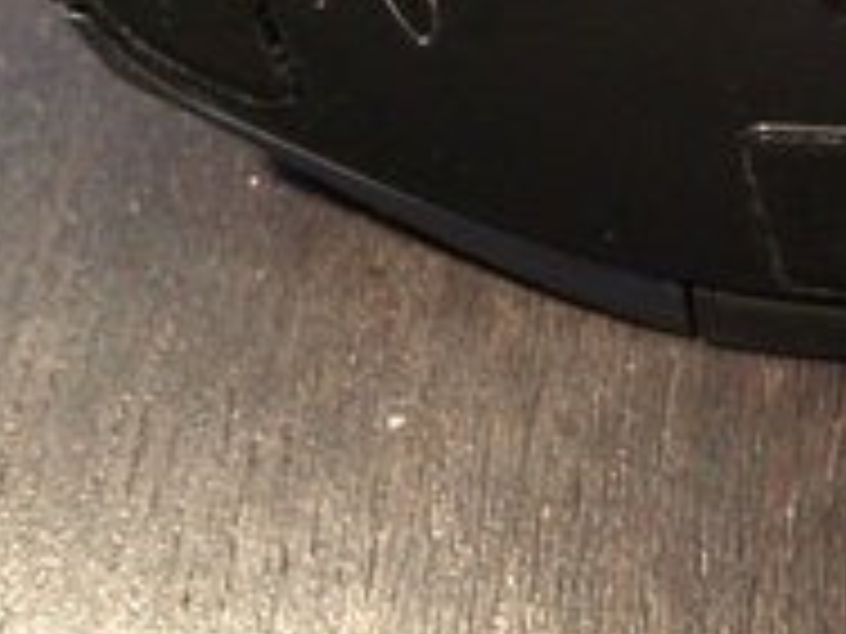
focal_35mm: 80
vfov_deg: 17.3
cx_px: 873
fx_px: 1955
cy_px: -187
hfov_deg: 23.3
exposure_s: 1/15
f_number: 2.2
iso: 400
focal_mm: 4.12
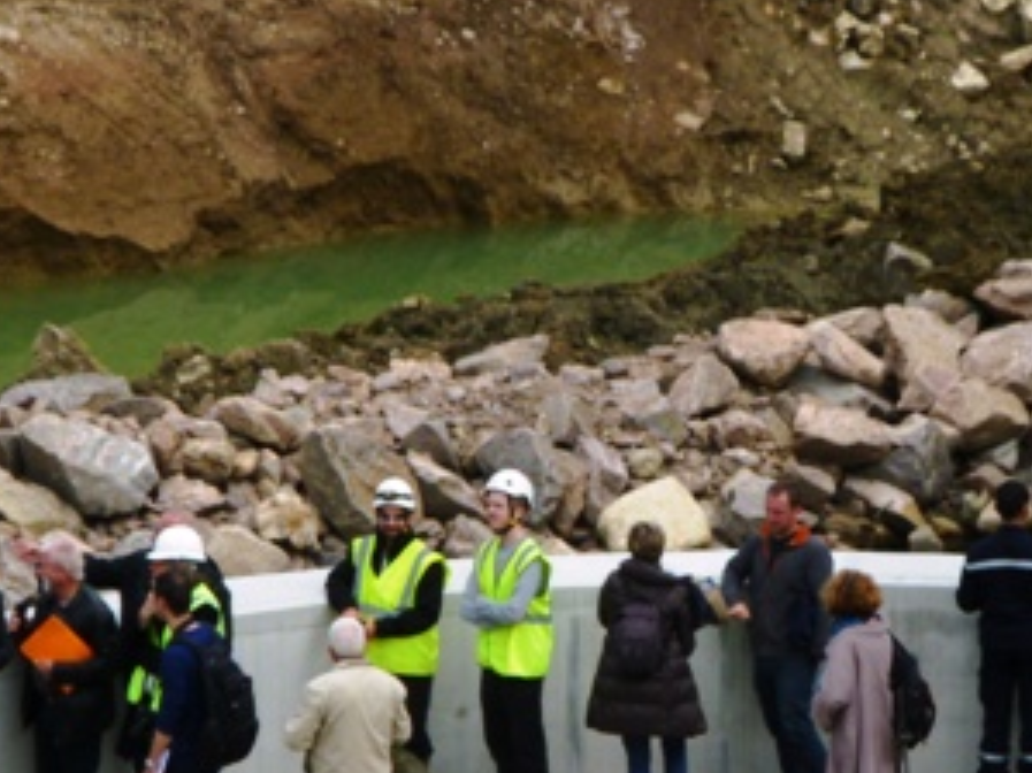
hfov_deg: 3.7
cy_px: 783
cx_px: 666
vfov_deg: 2.8
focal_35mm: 536
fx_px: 15973
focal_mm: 45
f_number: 5.9
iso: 100
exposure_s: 1/250
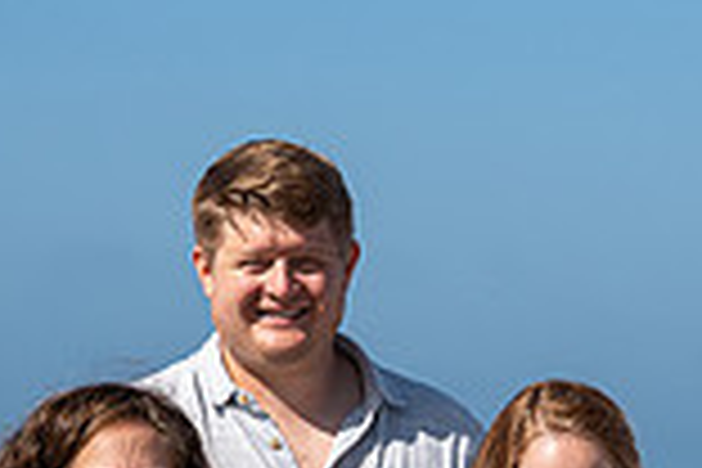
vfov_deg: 3.8
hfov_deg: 5.7
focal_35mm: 361
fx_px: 7039
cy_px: 529
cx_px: 428
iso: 160
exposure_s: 1/800
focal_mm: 97
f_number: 6.3
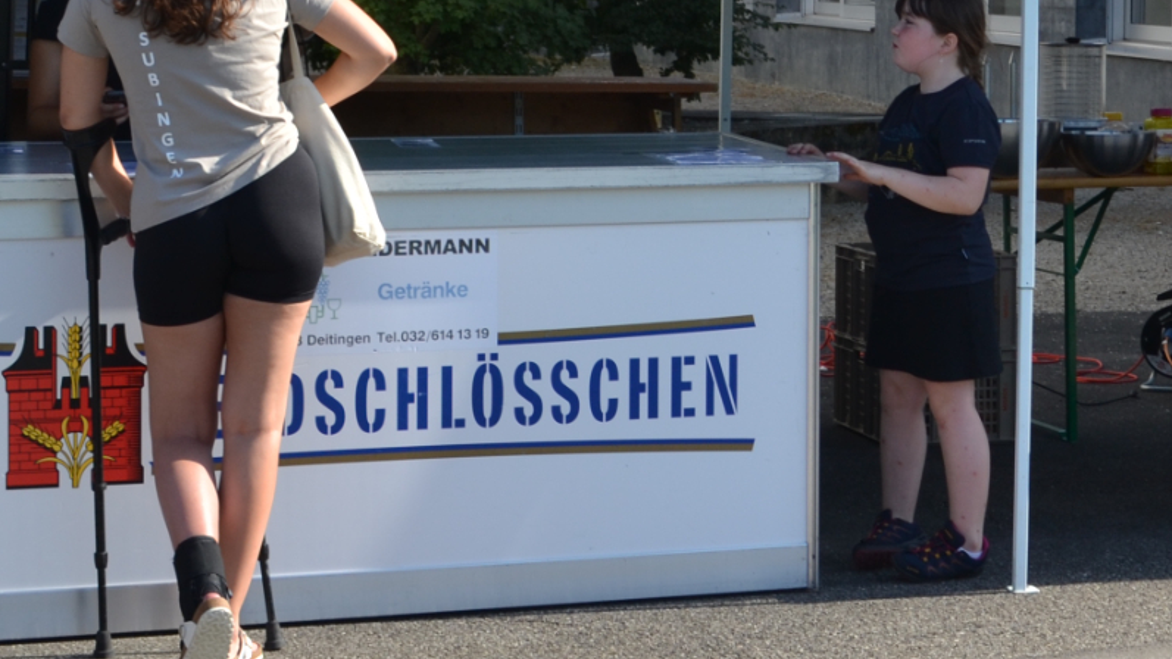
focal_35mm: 105
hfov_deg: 20.1
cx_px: 979
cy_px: 61
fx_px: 3263
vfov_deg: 11.5
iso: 100
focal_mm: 26
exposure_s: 1/160
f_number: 6.3
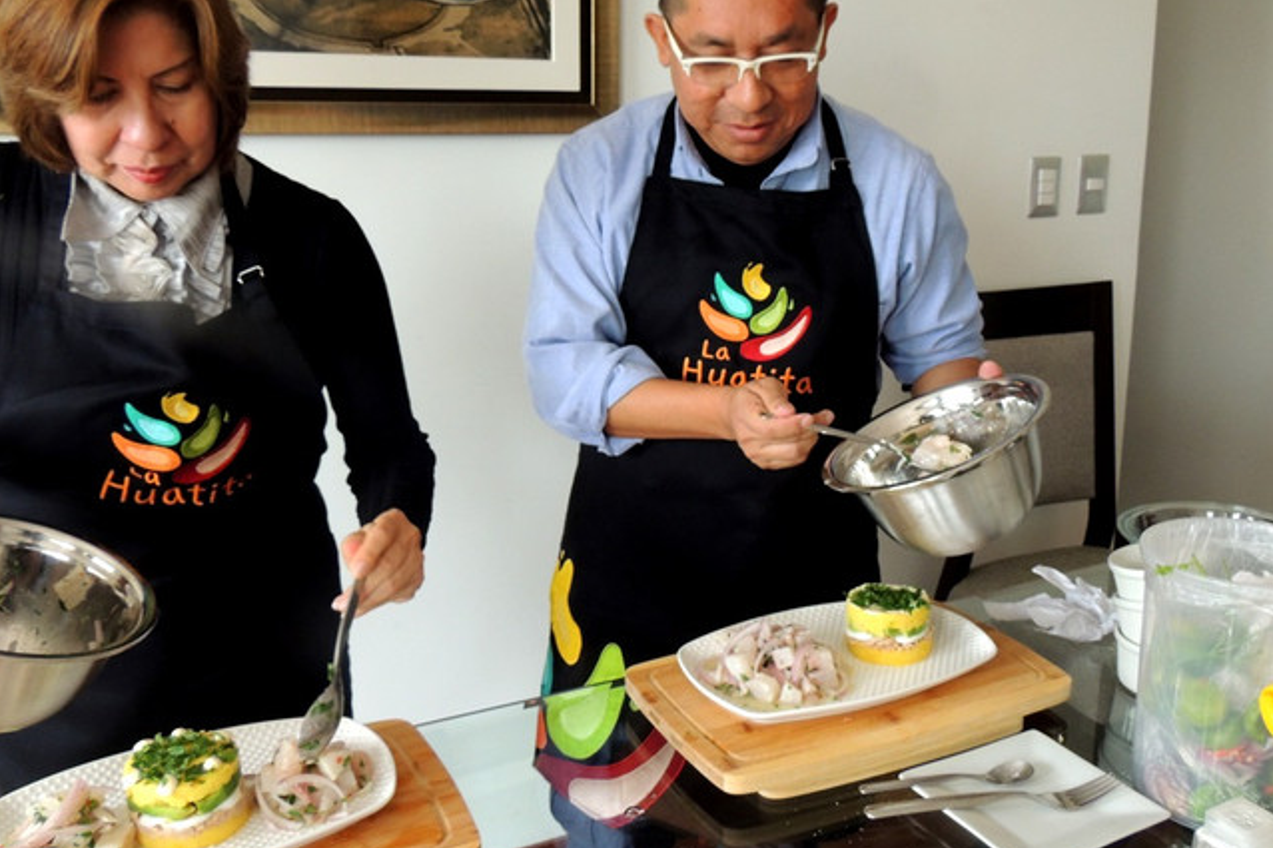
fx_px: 1237
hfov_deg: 54.4
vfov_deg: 37.8
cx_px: 644
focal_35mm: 35
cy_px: 389
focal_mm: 5.8
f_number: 4
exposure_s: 1/30
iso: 400
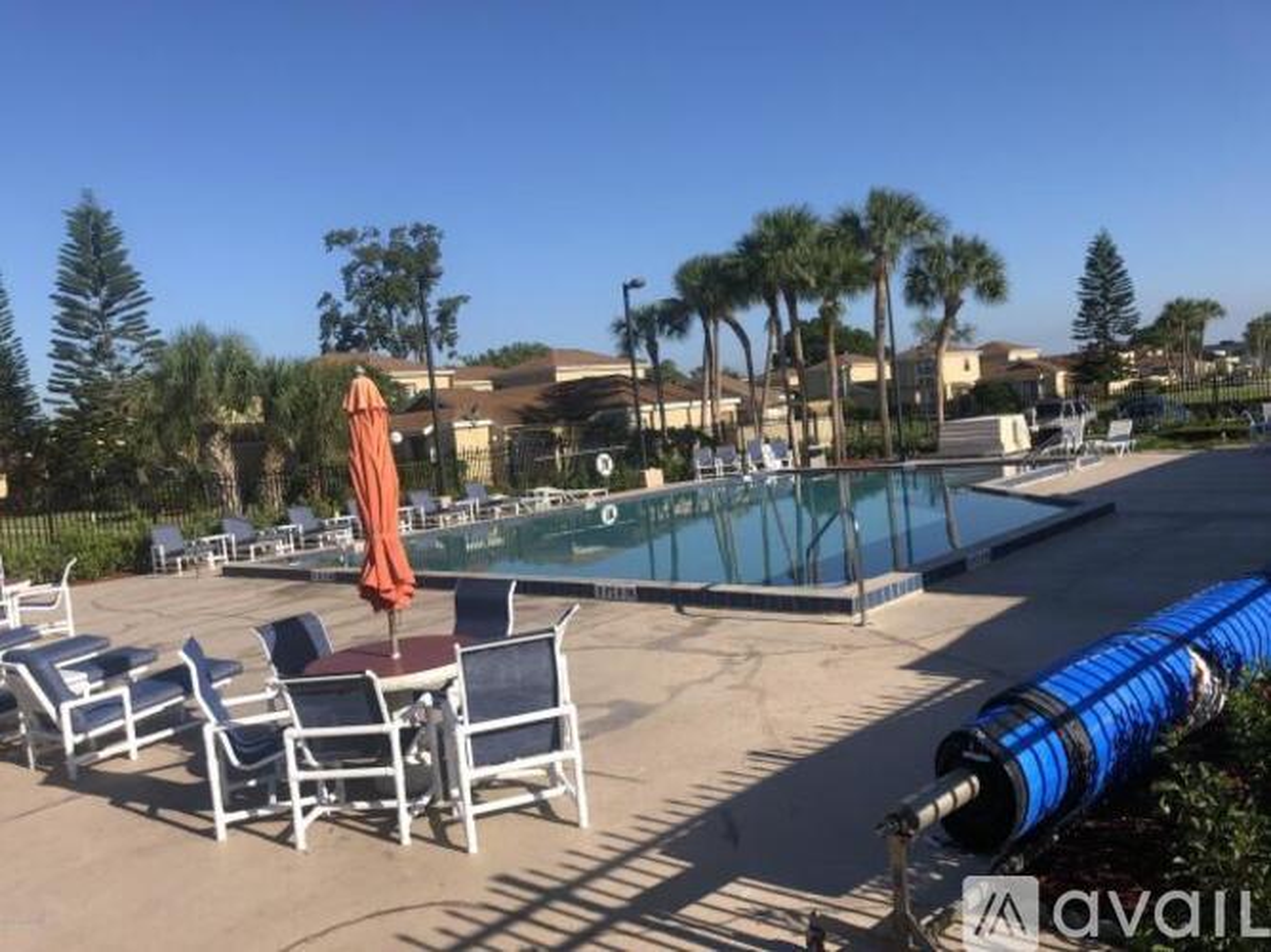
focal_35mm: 28
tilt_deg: -1.4
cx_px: 636
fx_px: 1028
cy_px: 476
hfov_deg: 63.5
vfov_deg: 49.7
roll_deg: +5.8
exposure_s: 1/1946
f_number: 1.8
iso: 20
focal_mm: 3.99
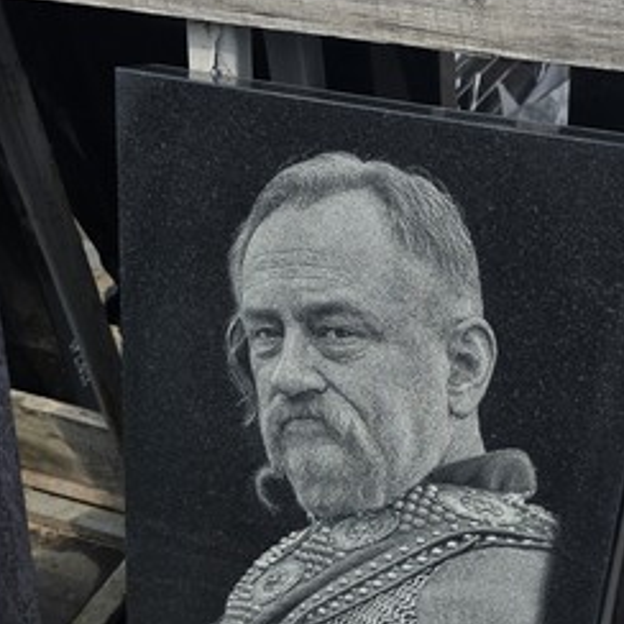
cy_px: 440
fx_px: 1020
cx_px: 389
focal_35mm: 50
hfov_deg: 33.9
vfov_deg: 33.6
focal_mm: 6.3
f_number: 1.7
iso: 12
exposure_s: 1/329
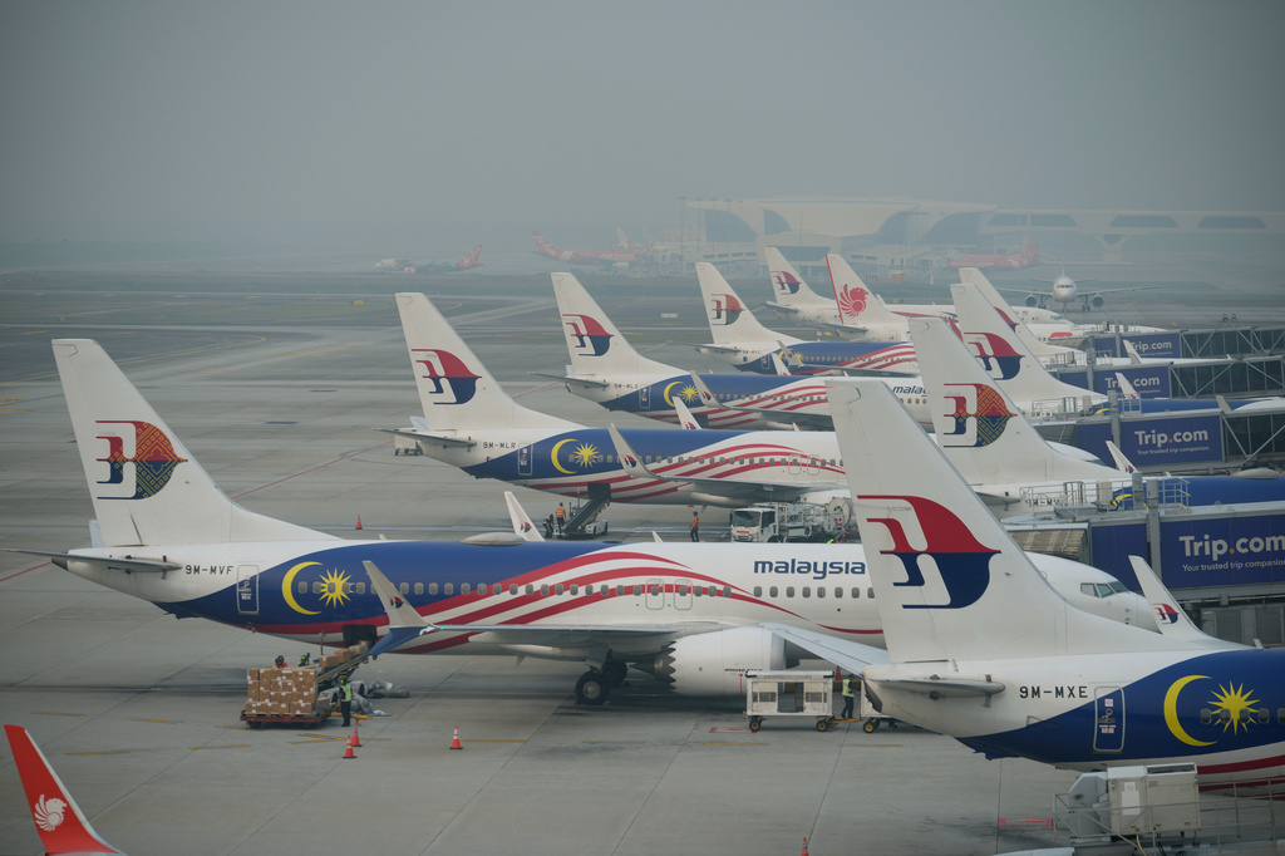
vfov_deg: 11.0
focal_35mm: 124
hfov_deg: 16.5
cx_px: 642
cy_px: 428
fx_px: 4424
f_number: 2.8
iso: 100
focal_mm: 124
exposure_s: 1/400
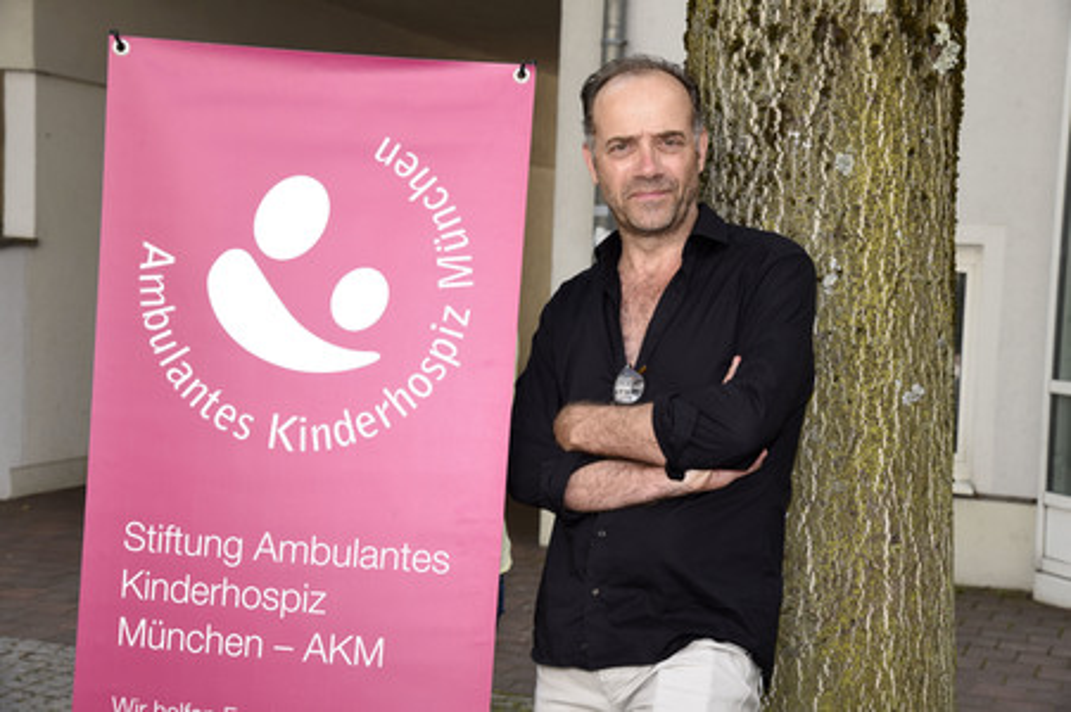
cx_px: 536
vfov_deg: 21.9
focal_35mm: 62
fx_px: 1843
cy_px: 356
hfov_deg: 32.4
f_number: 8
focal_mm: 62
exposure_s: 1/160
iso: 500
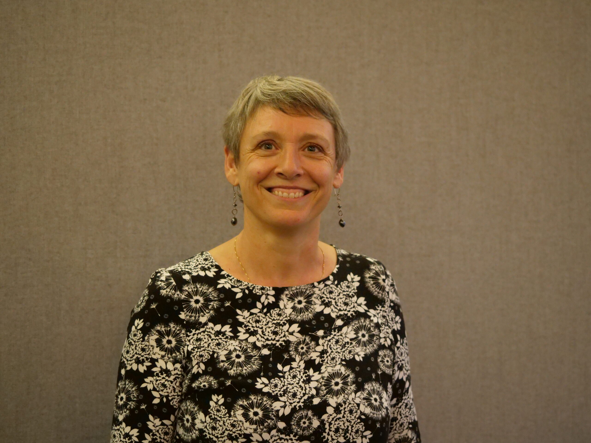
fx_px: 1366
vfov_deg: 18.4
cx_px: 296
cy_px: 222
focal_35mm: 80
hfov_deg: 24.4
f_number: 2.8
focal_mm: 40
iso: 3200
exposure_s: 1/100
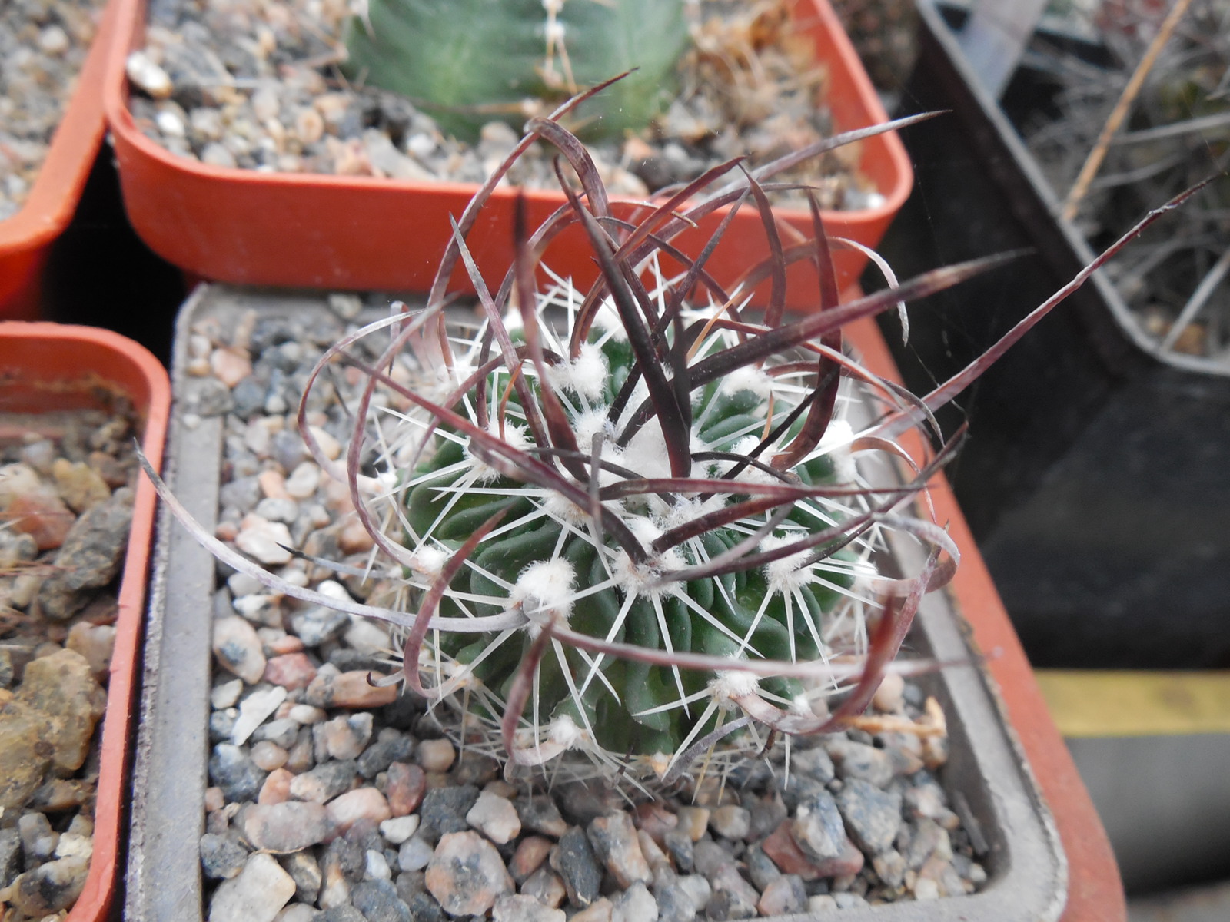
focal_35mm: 31
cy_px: 461
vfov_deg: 45.4
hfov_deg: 58.4
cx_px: 615
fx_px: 1102
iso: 320
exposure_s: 1/30
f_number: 3.6
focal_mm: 5.6
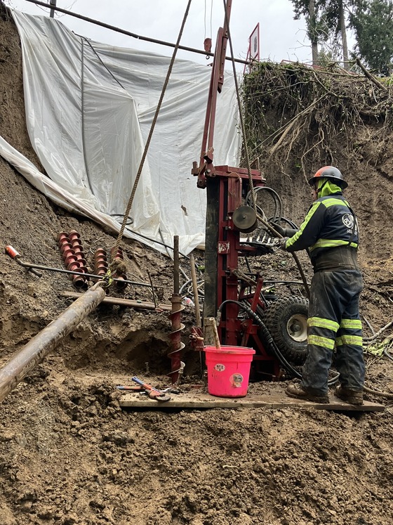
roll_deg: -1.0
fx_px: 424
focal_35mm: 28
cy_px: 262
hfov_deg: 49.7
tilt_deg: +15.0
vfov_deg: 63.5
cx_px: 196
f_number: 1.8
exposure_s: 1/85
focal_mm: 3.99
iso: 80
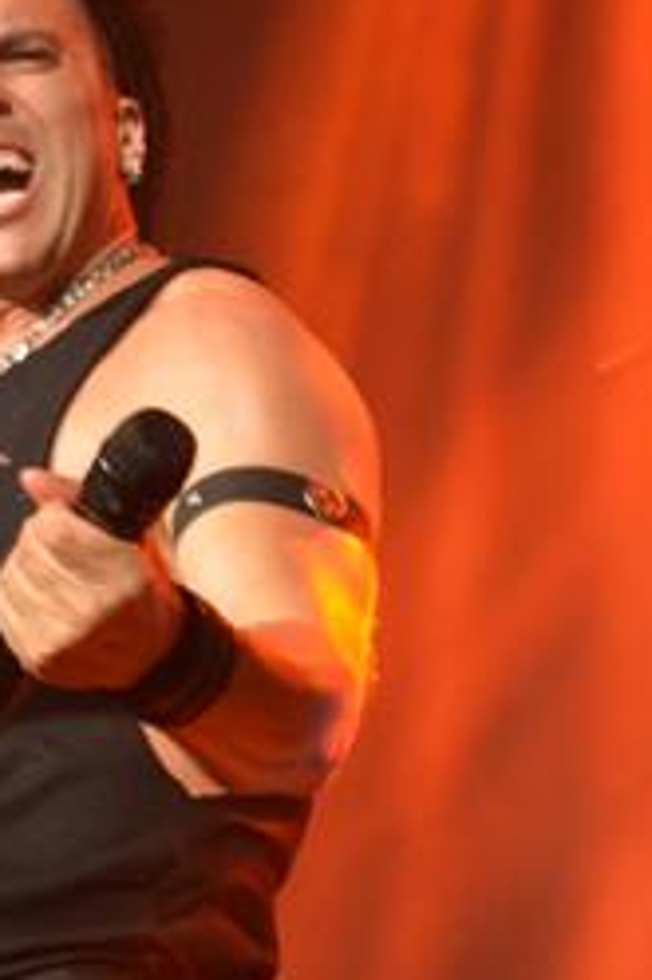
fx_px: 5802
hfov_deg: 6.4
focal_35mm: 213
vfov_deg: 9.6
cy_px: 996
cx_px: -124
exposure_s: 1/60
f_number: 5.6
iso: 2000
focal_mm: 55
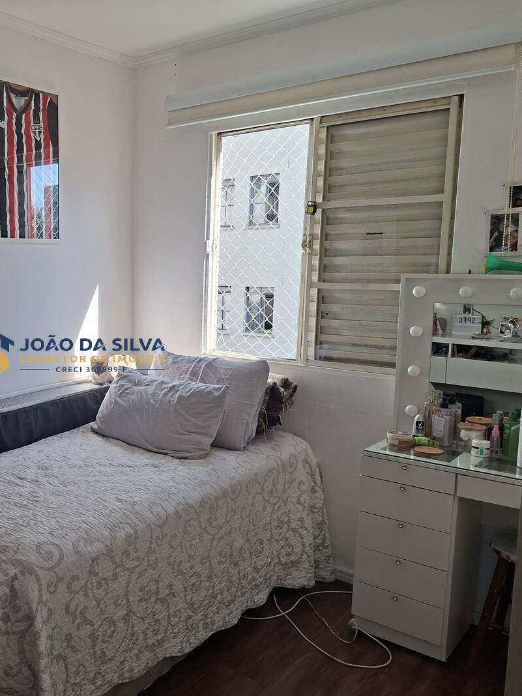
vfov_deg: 58.4
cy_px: 351
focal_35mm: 31
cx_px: 63
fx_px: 623
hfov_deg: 42.1
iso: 50
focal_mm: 5.54
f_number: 1.8
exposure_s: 1/207
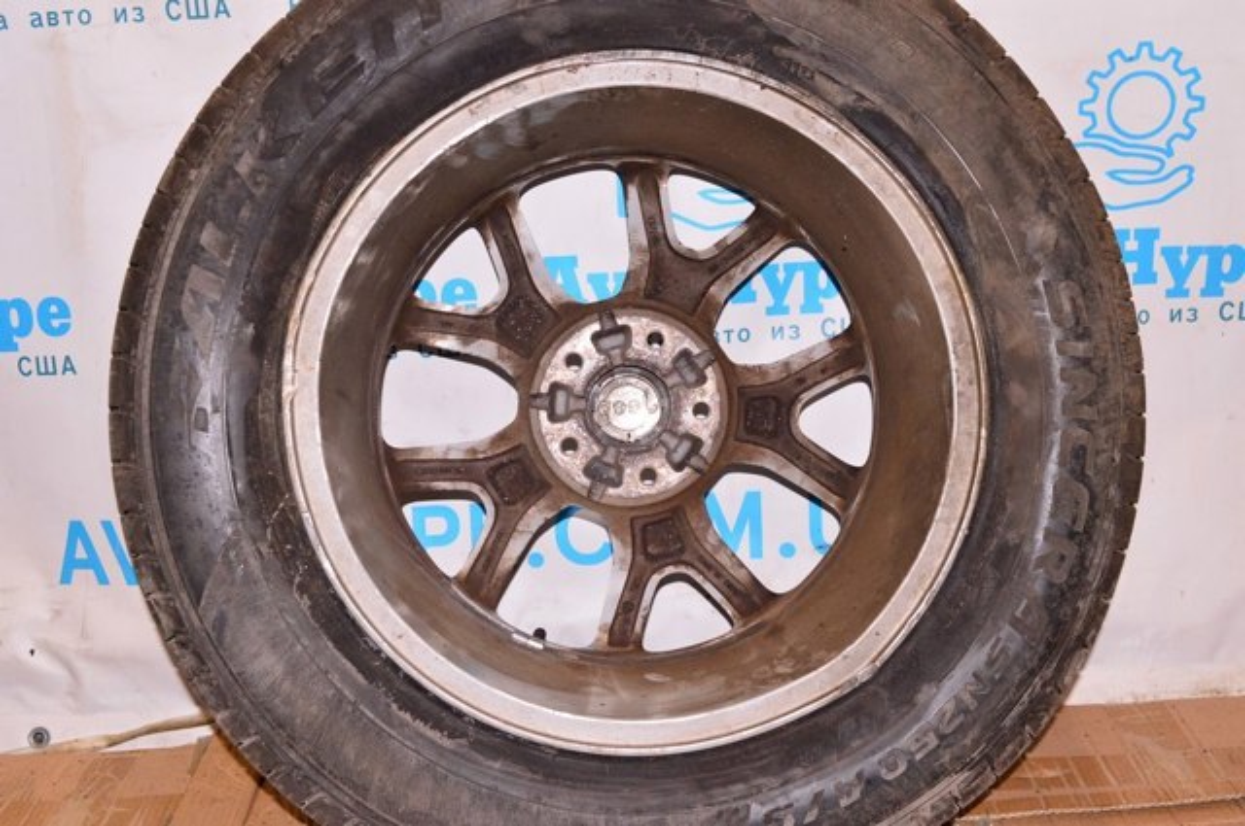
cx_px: 622
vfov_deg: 32.9
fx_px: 1399
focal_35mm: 40
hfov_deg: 48.0
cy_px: 413
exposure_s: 1/160
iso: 1600
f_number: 8
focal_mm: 27
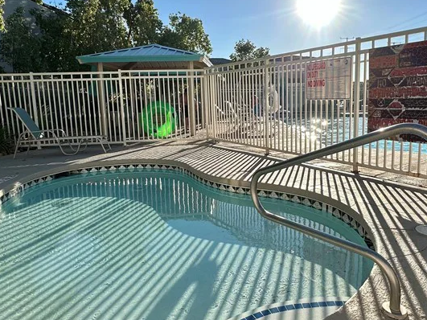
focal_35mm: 27
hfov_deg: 64.9
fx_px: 333
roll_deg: +0.5
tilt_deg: -8.7
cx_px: 252
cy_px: 149
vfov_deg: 51.3
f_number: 2.2
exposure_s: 1/1092
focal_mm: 2.22
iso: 40
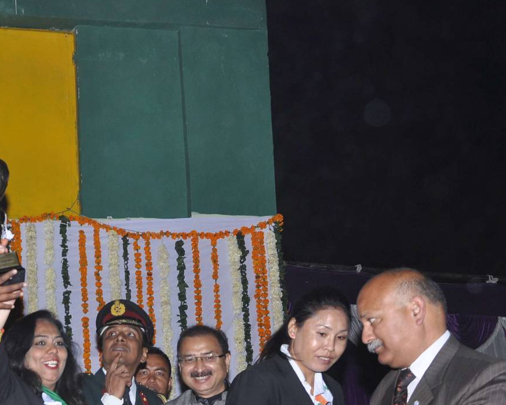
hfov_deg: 26.5
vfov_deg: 22.0
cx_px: 4
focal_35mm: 68
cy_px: 362
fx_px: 1019
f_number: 5.6
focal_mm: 22
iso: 250
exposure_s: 1/125
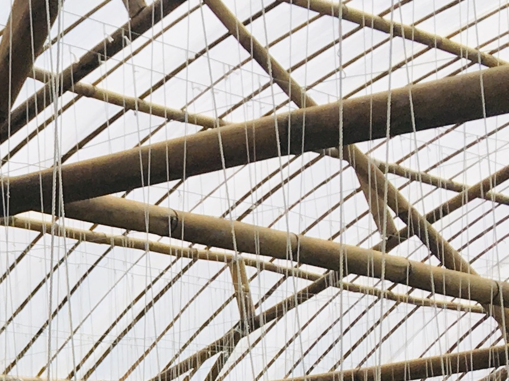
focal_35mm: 134
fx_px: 1970
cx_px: -361
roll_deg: +1.5
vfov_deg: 10.2
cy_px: 750
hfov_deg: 13.4
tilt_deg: -3.5
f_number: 2.2
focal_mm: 4.15
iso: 25
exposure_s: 1/2653
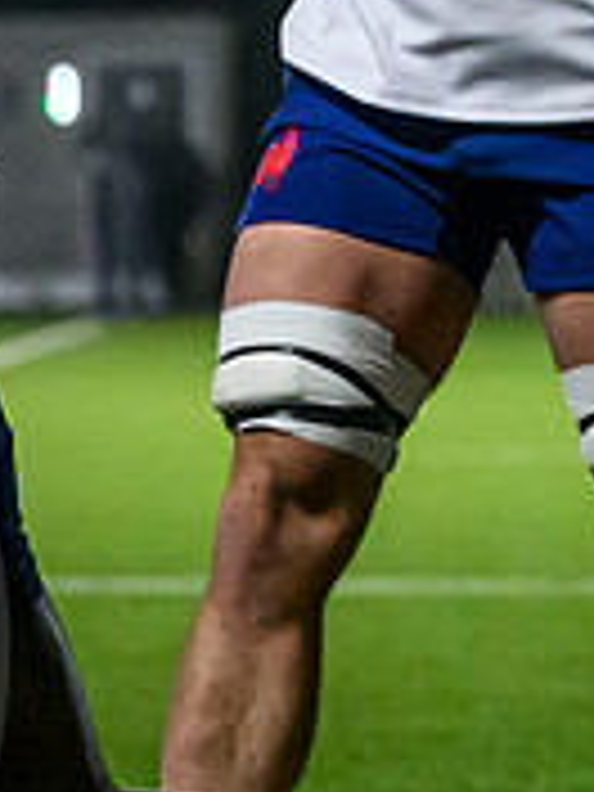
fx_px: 13659
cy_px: 1351
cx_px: -210
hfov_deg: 2.5
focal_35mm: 597
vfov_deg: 3.3
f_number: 3.5
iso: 6400
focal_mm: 96
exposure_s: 1/1600
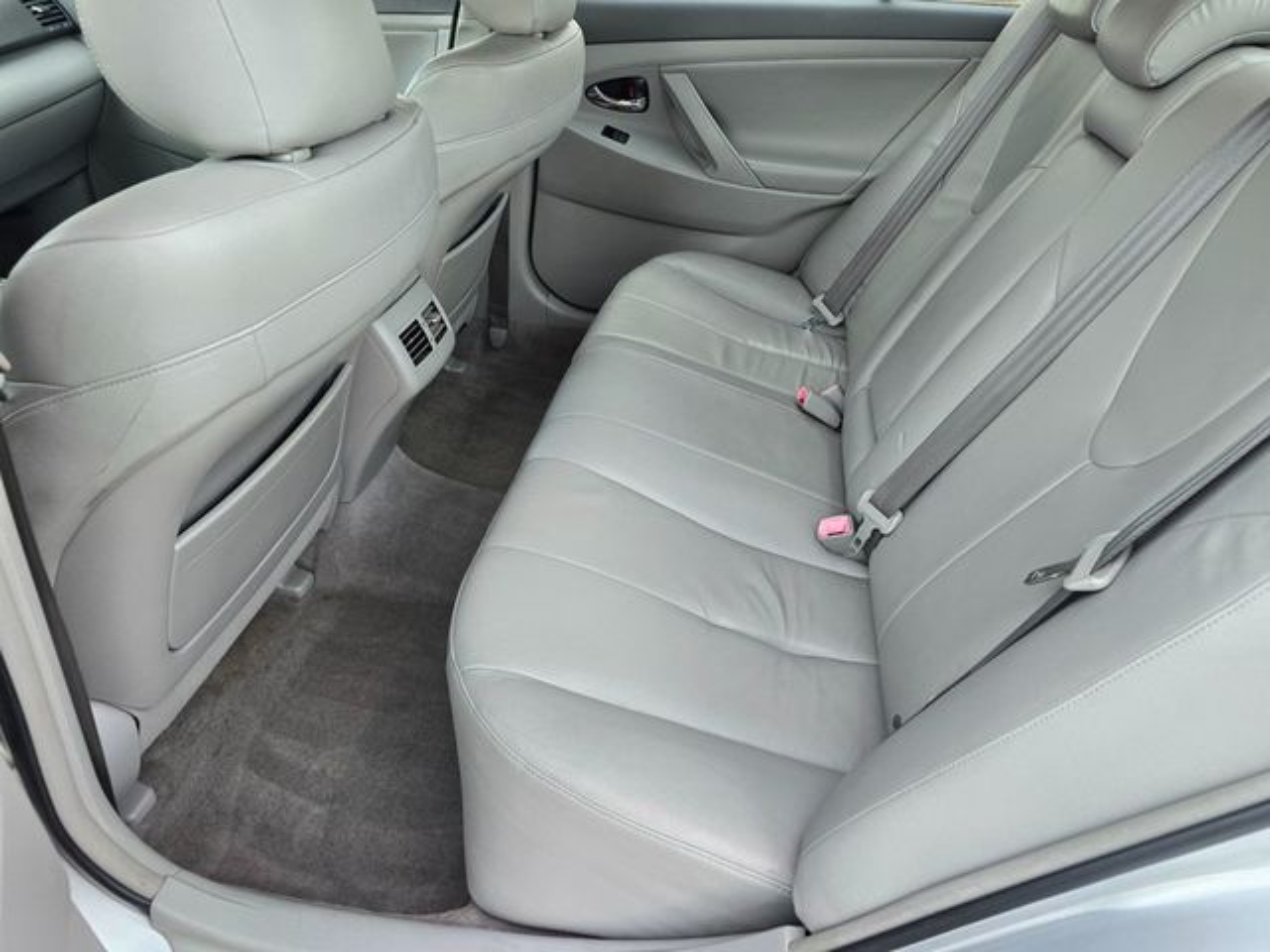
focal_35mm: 23
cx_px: 635
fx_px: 844
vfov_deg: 58.9
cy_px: 476
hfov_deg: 73.9
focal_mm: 6.3
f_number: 1.7
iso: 160
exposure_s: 1/120
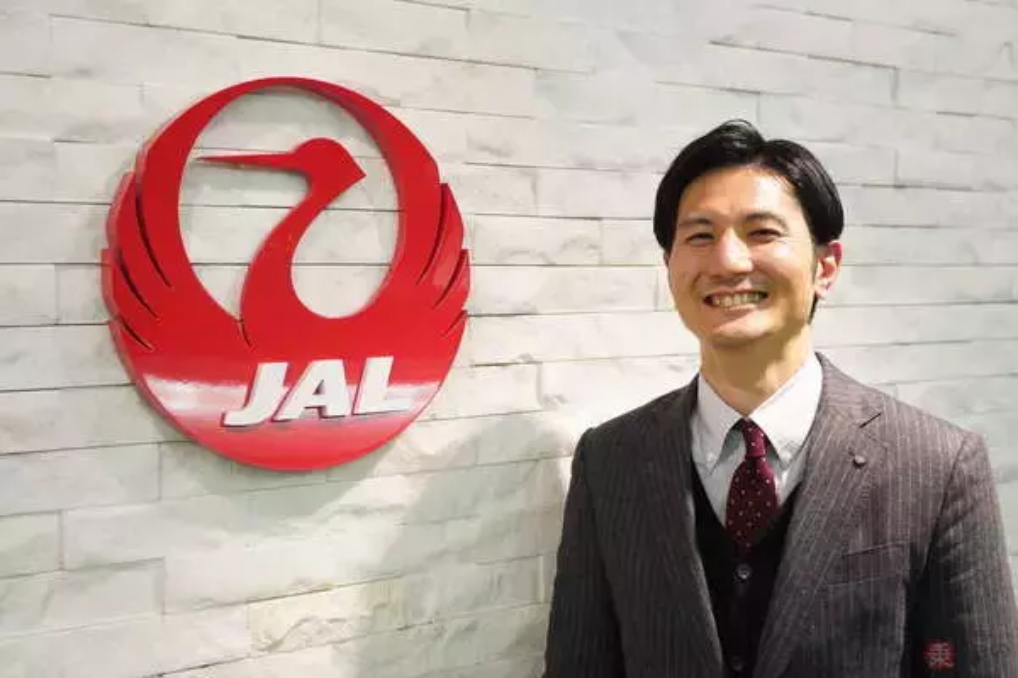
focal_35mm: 42
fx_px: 1188
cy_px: 339
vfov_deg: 31.9
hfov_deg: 46.4
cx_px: 509
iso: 4000
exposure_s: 1/50
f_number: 4.5
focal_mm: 42
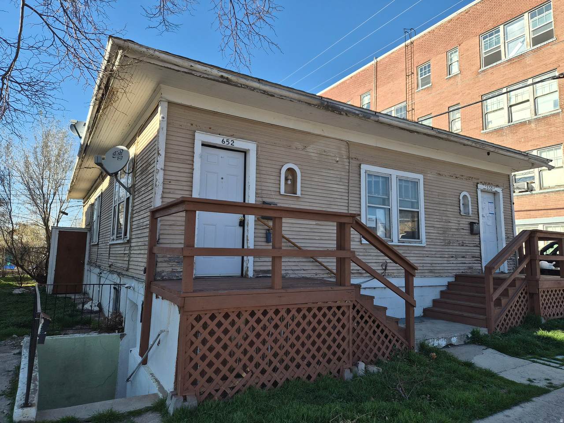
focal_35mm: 23
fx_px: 375
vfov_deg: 58.9
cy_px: 212
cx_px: 282
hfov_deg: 73.9
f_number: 1.8
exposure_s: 1/2744
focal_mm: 5.4
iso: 80
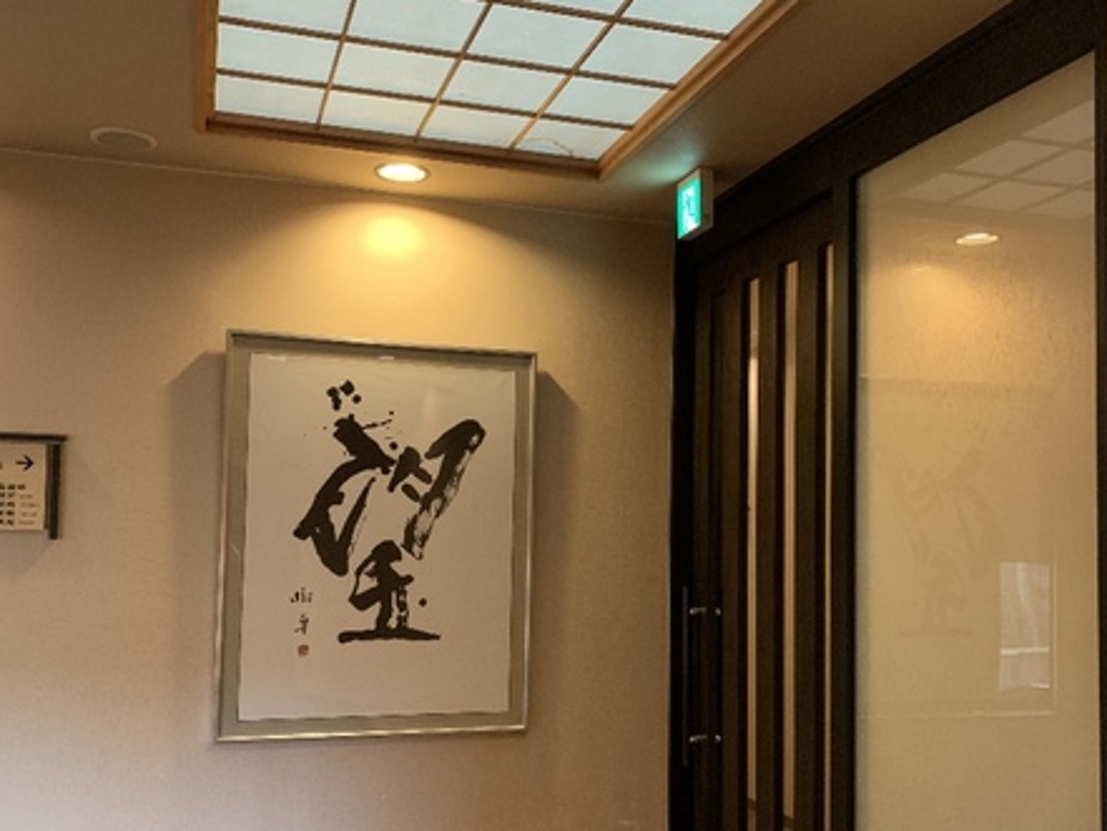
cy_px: 502
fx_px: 1056
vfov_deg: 42.7
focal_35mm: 33
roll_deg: -1.3
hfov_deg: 55.3
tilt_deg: +1.2
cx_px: 532
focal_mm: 4.25
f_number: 1.8
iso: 320
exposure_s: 1/40
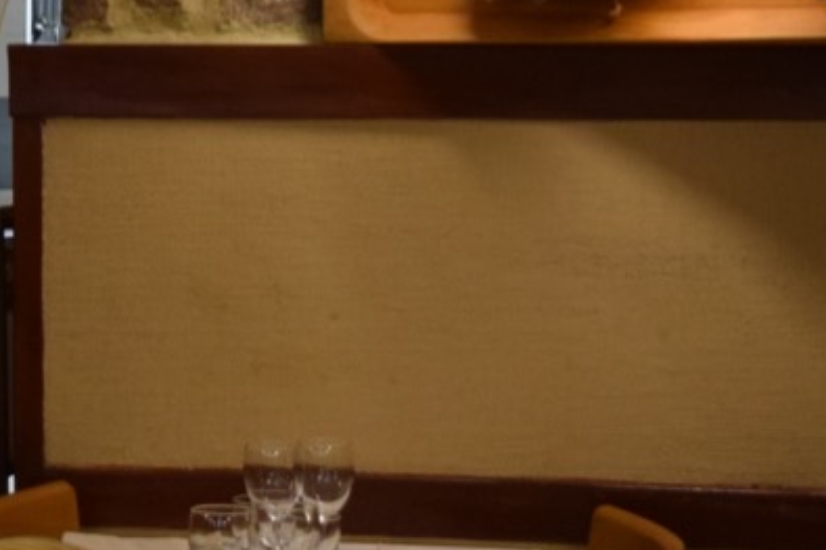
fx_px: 3348
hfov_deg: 13.6
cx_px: -245
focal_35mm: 146
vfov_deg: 9.3
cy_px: -4
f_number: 4
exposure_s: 1/60
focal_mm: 24
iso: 800
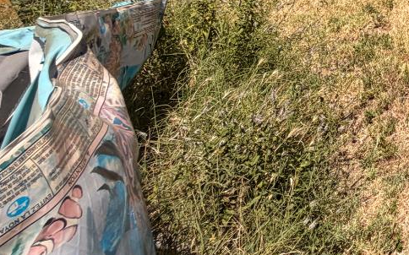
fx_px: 513
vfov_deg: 21.1
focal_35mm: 46
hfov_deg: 28.8
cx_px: 605
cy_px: -177
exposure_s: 1/901
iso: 20
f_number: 2.2
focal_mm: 2.22
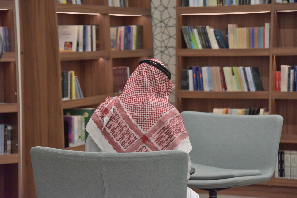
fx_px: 1113
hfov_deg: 15.2
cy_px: 99
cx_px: 148
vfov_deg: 10.2
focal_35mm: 135
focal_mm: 135
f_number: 5.6
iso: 4000
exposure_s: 1/320
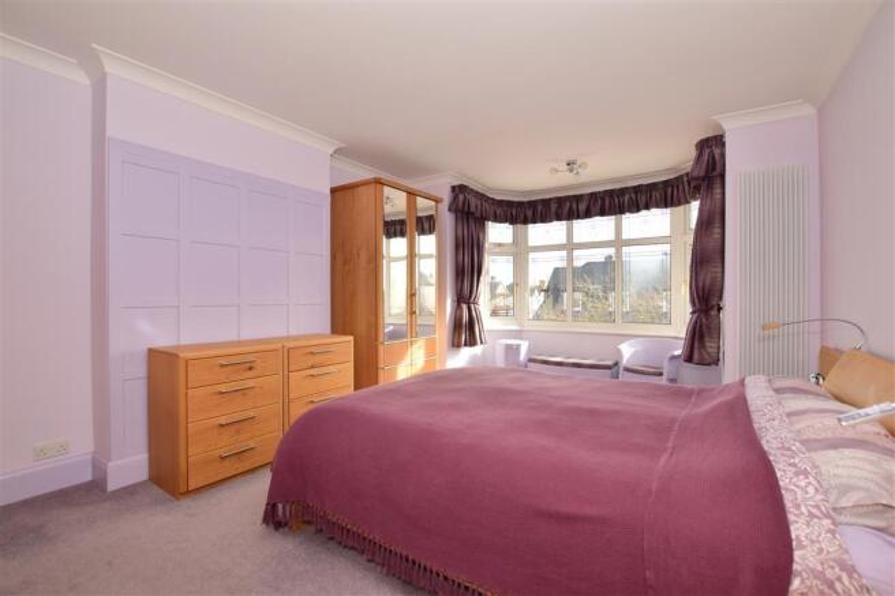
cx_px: 448
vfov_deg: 77.3
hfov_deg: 100.4
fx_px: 373
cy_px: 298
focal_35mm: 15
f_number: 7.1
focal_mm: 10
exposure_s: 1/200
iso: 400
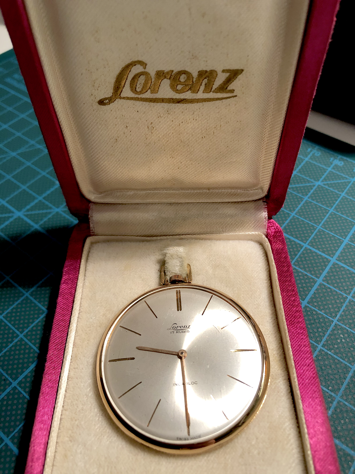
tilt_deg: -50.2
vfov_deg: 63.4
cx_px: 178
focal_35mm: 28
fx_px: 383
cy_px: 237
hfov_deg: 49.7
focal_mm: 4
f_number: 1.8
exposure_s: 1/20
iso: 40
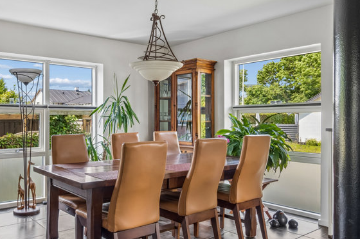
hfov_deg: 60.5
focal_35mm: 30
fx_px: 300
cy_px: 123
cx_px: 120
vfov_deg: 43.6
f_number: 8
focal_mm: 14
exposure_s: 1/13
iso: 200
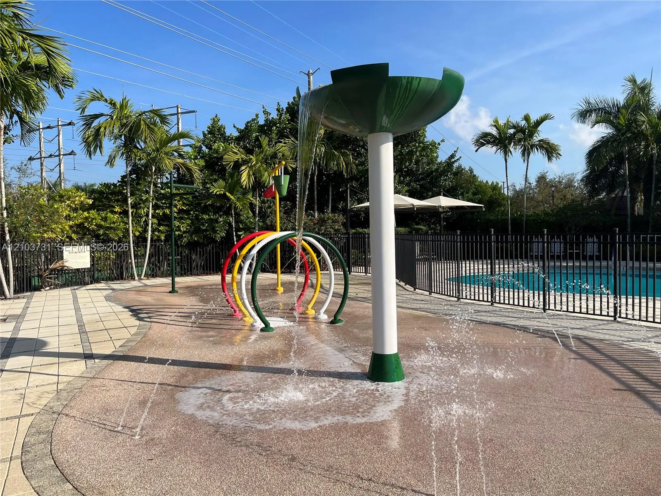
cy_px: 248
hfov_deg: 67.3
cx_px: 330
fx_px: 496
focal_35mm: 26
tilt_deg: -2.1
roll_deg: +1.5
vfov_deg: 53.1
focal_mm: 5.1
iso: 50
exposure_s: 1/3521
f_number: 1.6
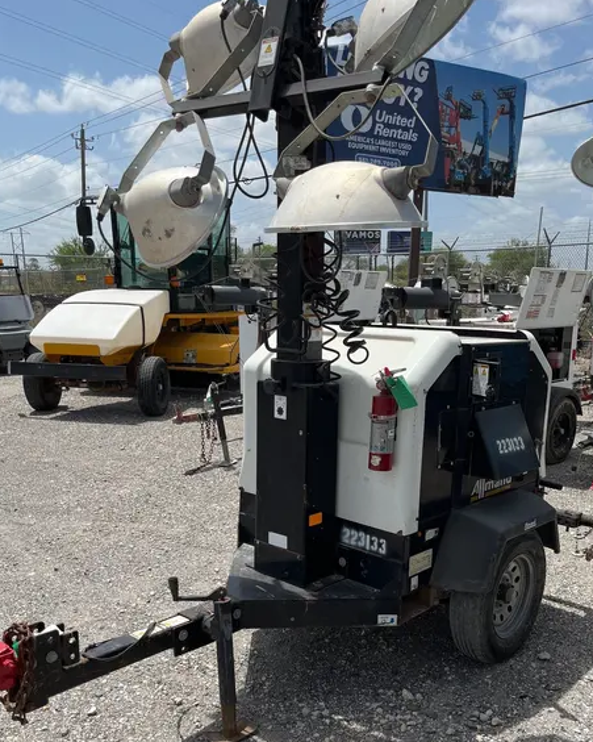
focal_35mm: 33
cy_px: 456
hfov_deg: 44.4
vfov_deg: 53.7
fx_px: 724
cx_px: 338
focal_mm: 5.1
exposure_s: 1/4149
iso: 50
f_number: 1.6
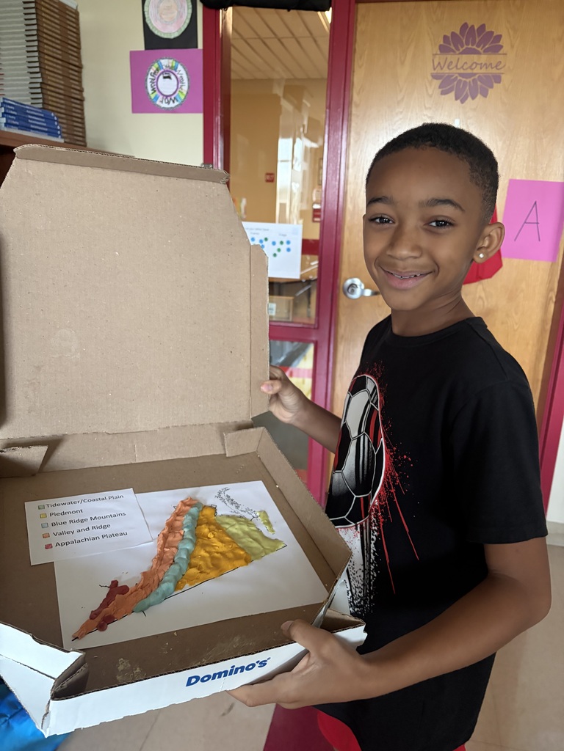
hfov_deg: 53.1
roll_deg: -1.0
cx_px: 282
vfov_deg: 67.3
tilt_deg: -15.8
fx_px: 565
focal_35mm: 26
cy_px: 376
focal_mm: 5.96
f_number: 1.6
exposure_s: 1/60
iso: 400
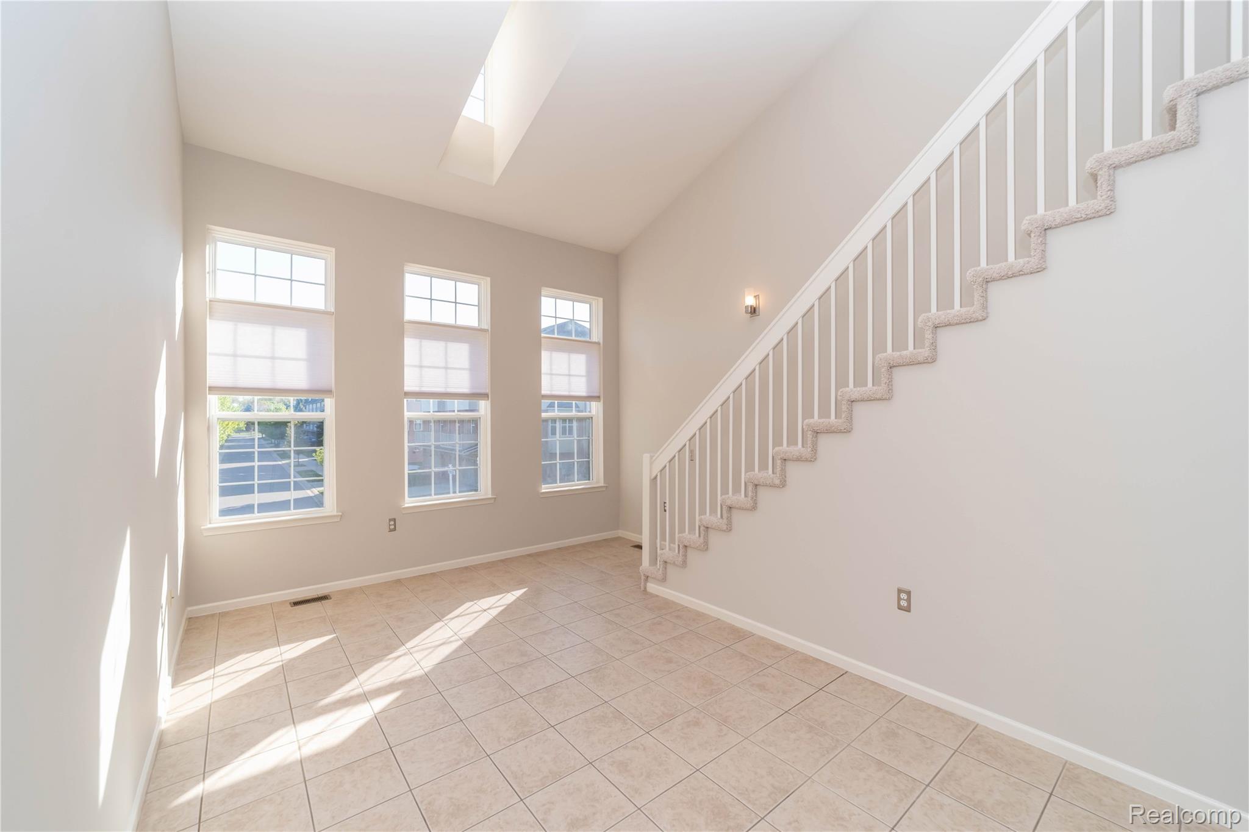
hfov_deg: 104.3
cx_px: 624
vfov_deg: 81.2
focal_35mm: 14
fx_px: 486
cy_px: 416
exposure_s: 1/250
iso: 640
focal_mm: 14
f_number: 8
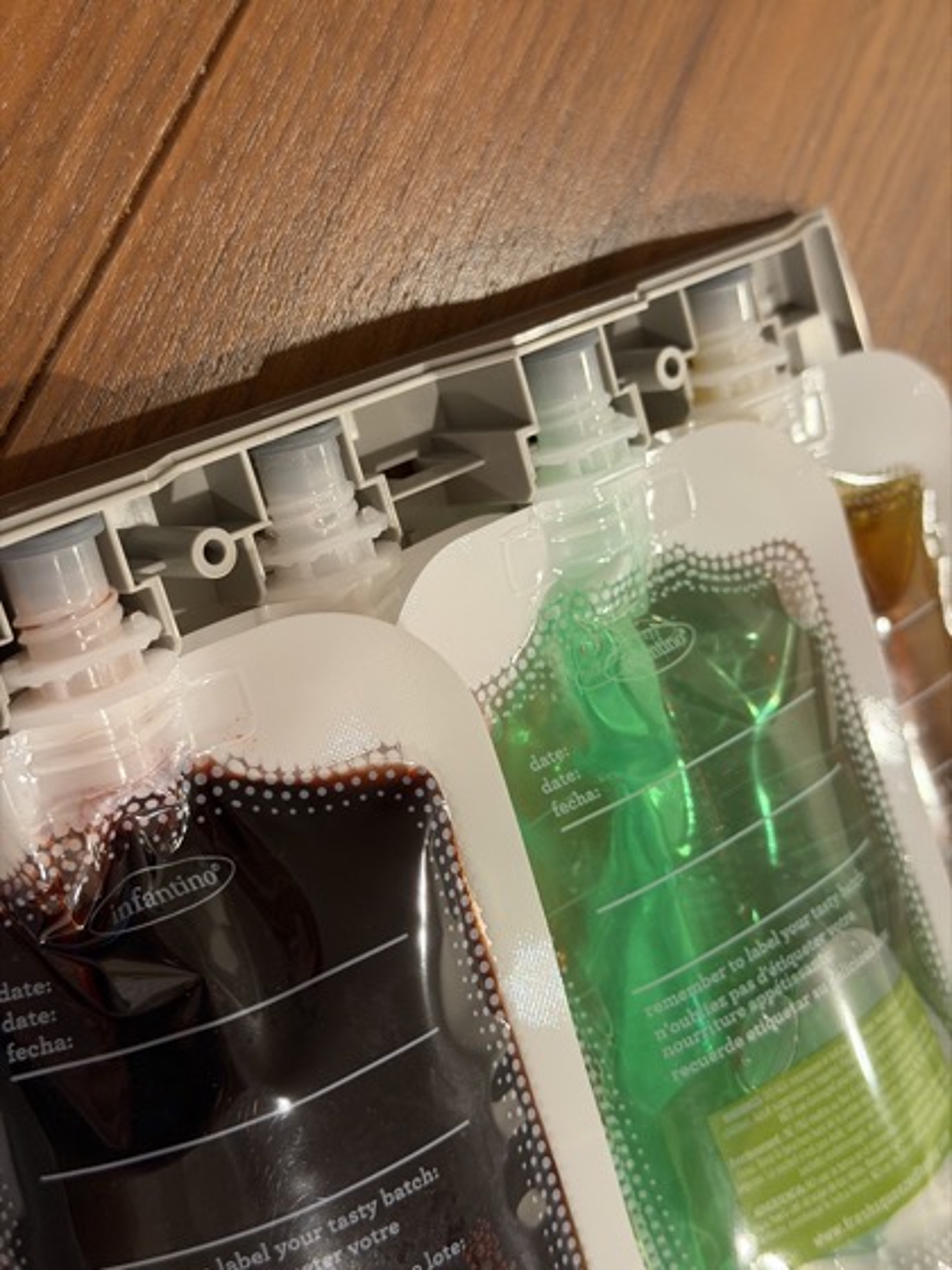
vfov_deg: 39.7
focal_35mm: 48
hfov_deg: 30.3
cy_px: 635
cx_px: 476
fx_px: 1760
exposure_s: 1/39
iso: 250
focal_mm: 6.76
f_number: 1.78
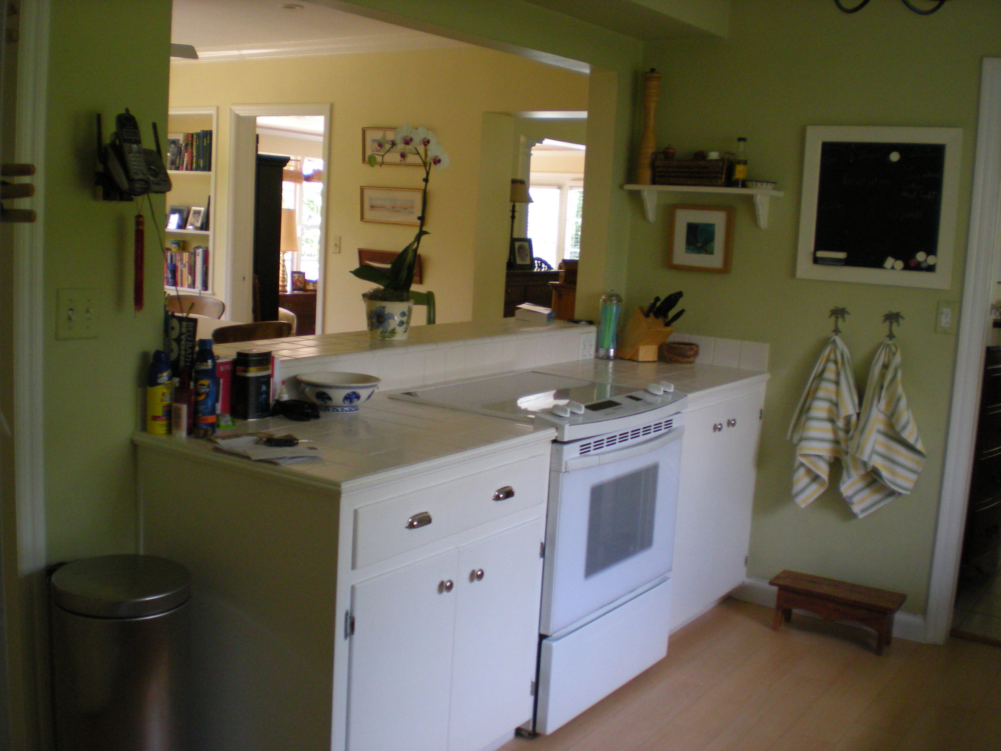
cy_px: 376
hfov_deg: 49.0
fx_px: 1099
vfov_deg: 37.7
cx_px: 500
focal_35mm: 38
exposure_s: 1/62.4
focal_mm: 6.3
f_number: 3.1
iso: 198
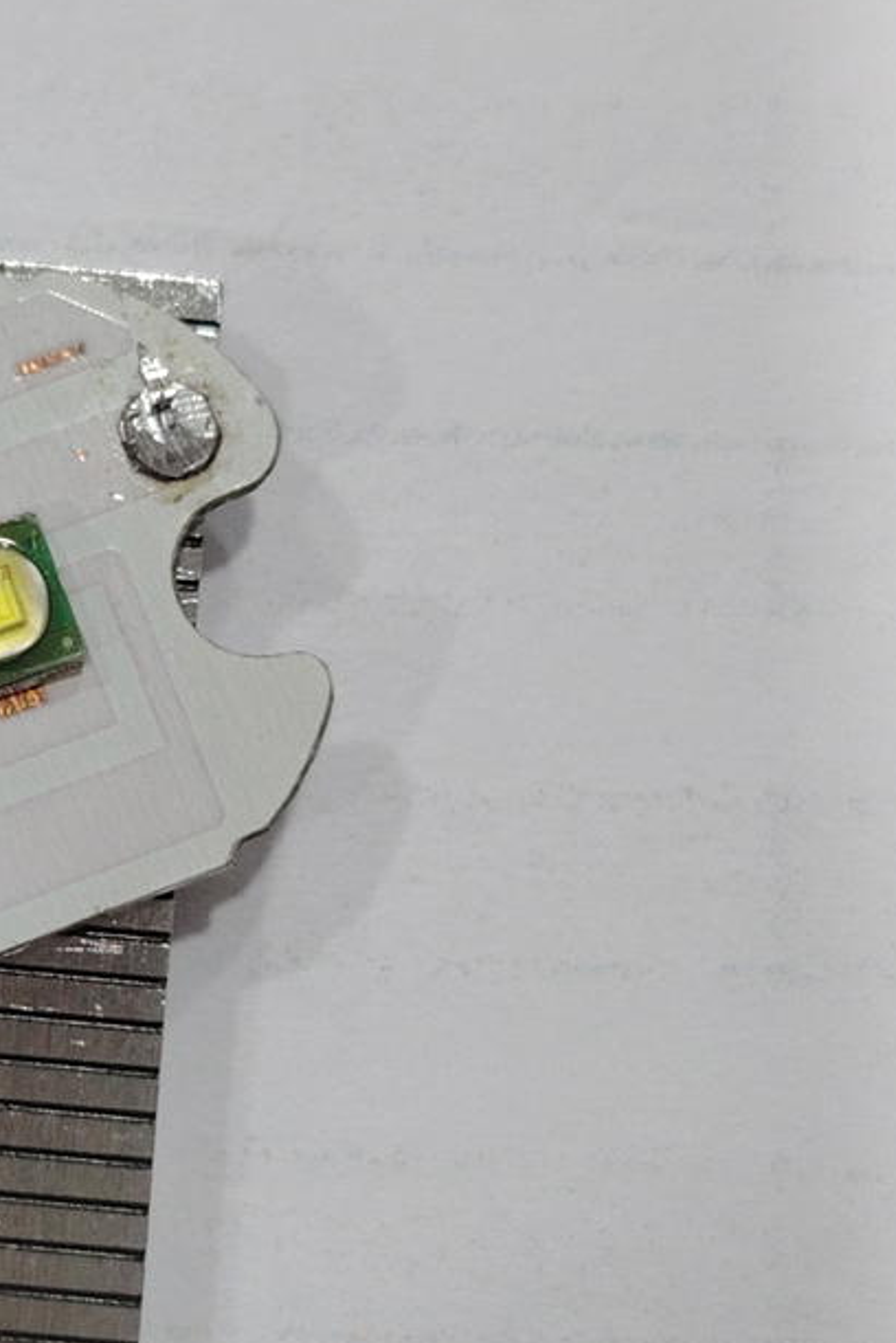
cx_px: -116
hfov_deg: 14.4
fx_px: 3468
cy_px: 696
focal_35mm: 93
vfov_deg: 21.9
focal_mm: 5.25
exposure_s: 1/50
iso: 392
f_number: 1.75
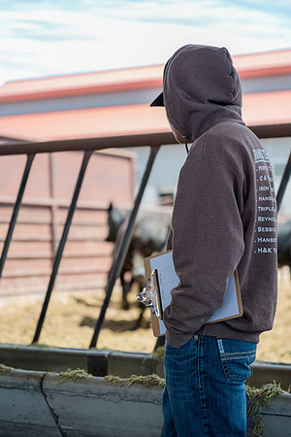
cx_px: 146
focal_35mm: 70
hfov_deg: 19.5
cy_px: 218
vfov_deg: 28.8
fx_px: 849
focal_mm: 70
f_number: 2.8
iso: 125
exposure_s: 1/320
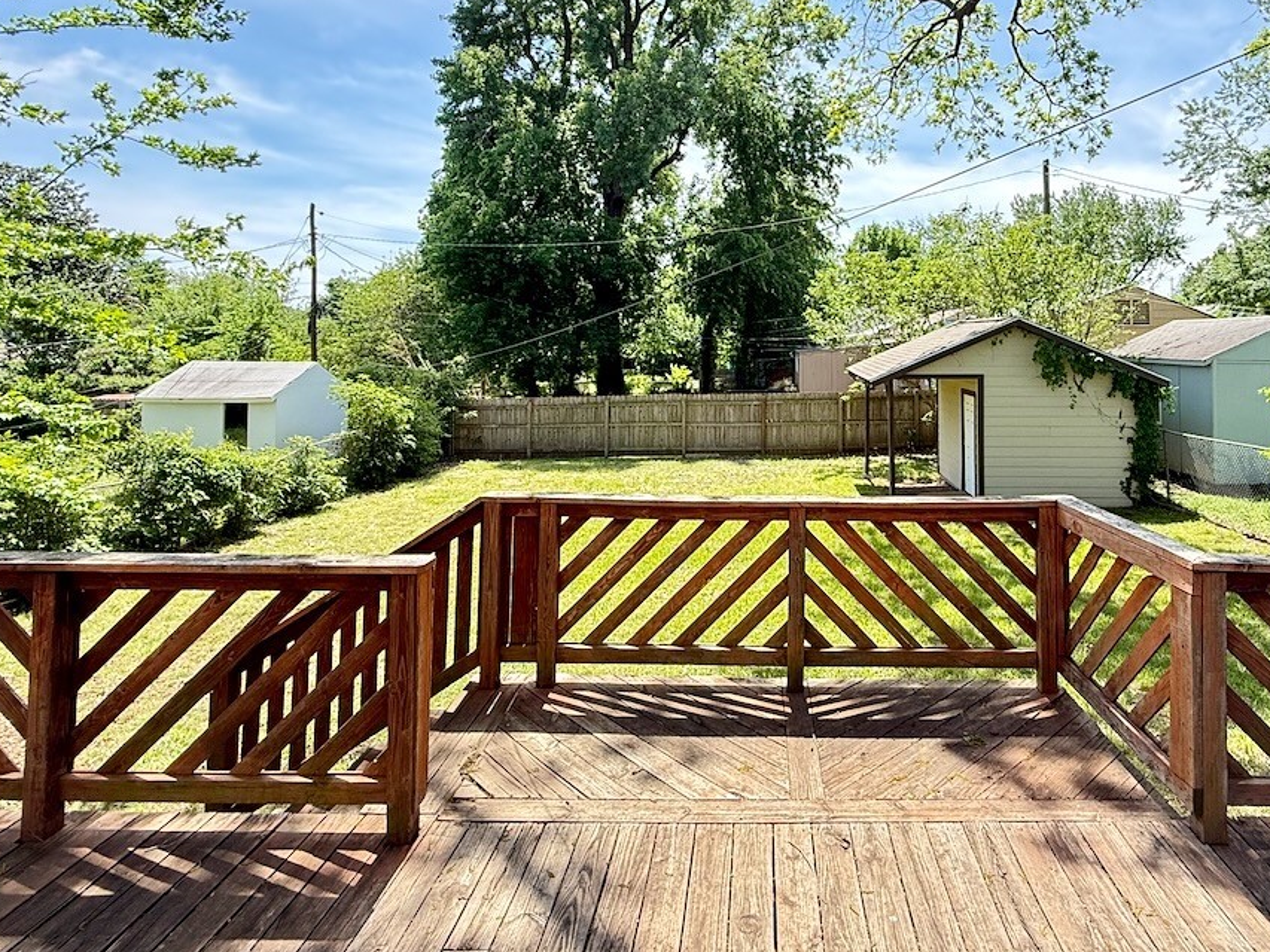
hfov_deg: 78.0
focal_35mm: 21
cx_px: 764
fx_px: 771
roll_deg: -0.2
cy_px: 315
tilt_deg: +2.2
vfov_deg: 61.9
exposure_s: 1/416
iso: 64
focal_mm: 2.22
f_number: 2.2
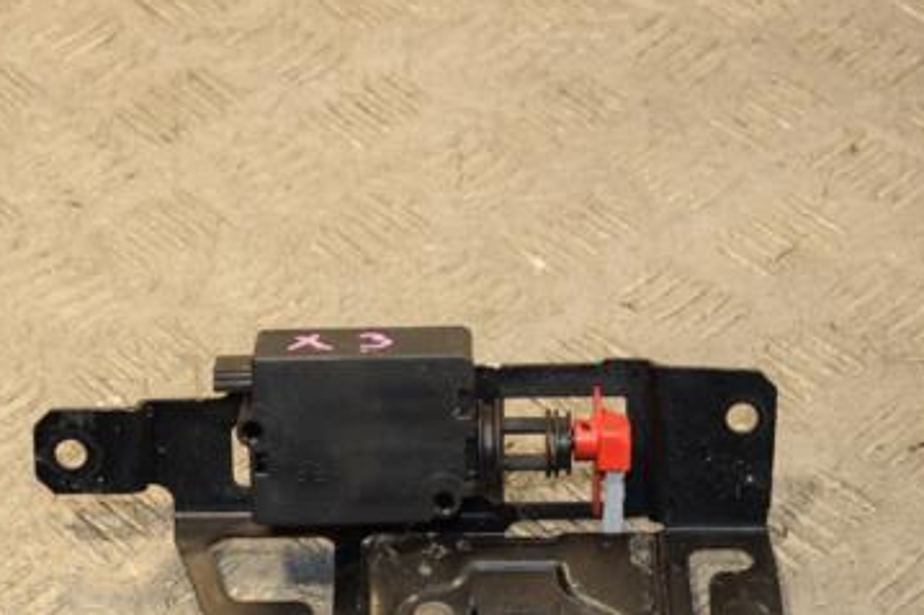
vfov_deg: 12.1
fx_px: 2895
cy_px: 461
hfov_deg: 18.1
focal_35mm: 113
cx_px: 412
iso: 800
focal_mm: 45
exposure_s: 1/200
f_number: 5.6
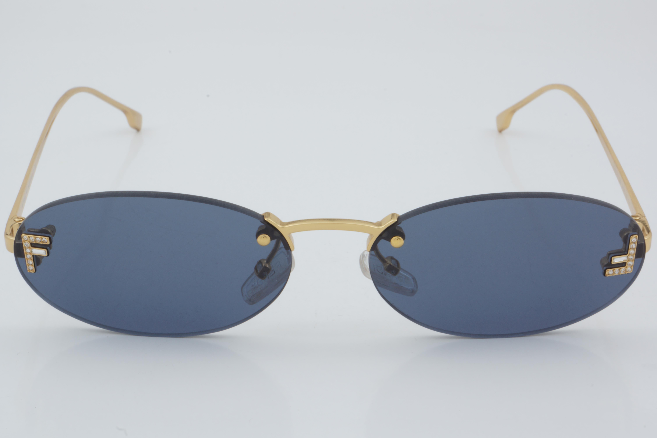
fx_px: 1506
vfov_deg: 16.6
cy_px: 219
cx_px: 328
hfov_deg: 24.6
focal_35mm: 82
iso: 100
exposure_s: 1/3
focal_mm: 55
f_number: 32
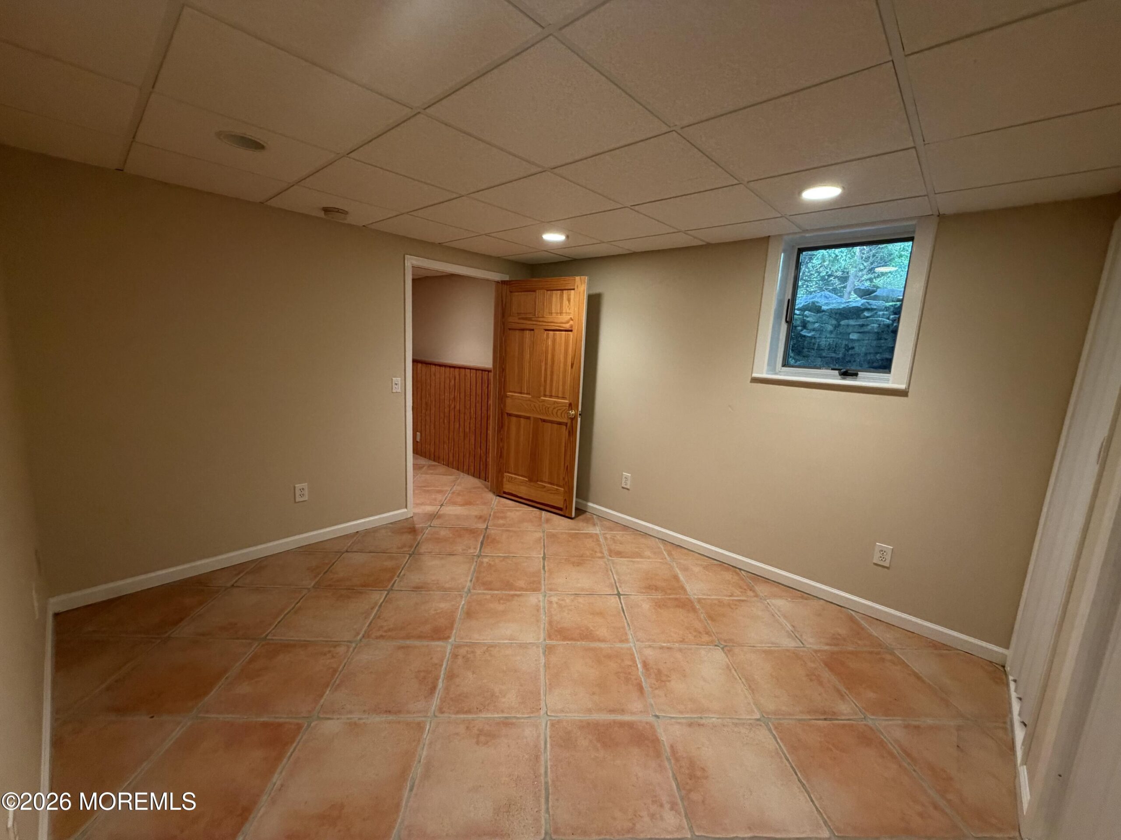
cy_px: 420
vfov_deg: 85.7
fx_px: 453
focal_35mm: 14
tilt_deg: -9.8
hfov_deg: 102.1
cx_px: 560
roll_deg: -3.0
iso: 320
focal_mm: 2.22
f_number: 2.2
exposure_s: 1/60
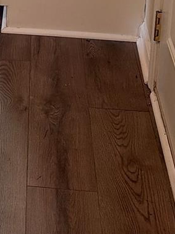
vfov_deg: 15.7
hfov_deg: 13.7
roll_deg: +0.2
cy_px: -195
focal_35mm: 106
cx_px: -23
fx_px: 714
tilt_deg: -11.7
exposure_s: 1/60
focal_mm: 5.96
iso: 160
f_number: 1.6
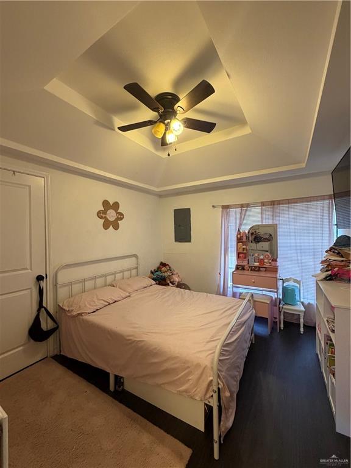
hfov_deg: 85.7
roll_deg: +0.5
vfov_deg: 102.1
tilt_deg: -0.2
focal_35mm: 14
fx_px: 189
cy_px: 234
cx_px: 176
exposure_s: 1/60
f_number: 2.2
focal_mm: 2.22
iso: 500
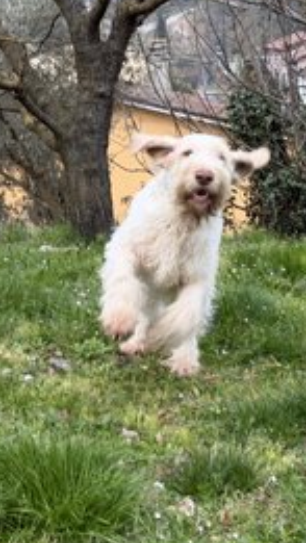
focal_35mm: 87
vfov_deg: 24.4
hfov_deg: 13.9
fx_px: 1254
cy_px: 188
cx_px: 196
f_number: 1.78
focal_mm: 6.76
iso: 250
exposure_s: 1/60
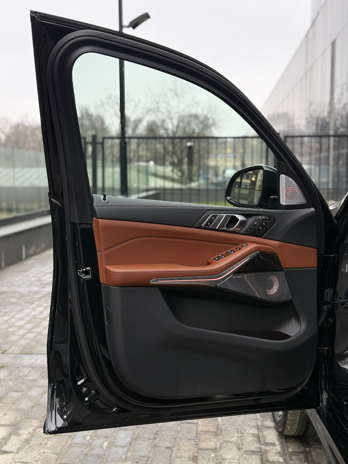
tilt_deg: -4.7
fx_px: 643
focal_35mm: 48
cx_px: 174
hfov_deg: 30.3
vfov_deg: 39.7
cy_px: 232
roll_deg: +0.7
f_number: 1.78
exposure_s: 1/60
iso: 250
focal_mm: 6.76
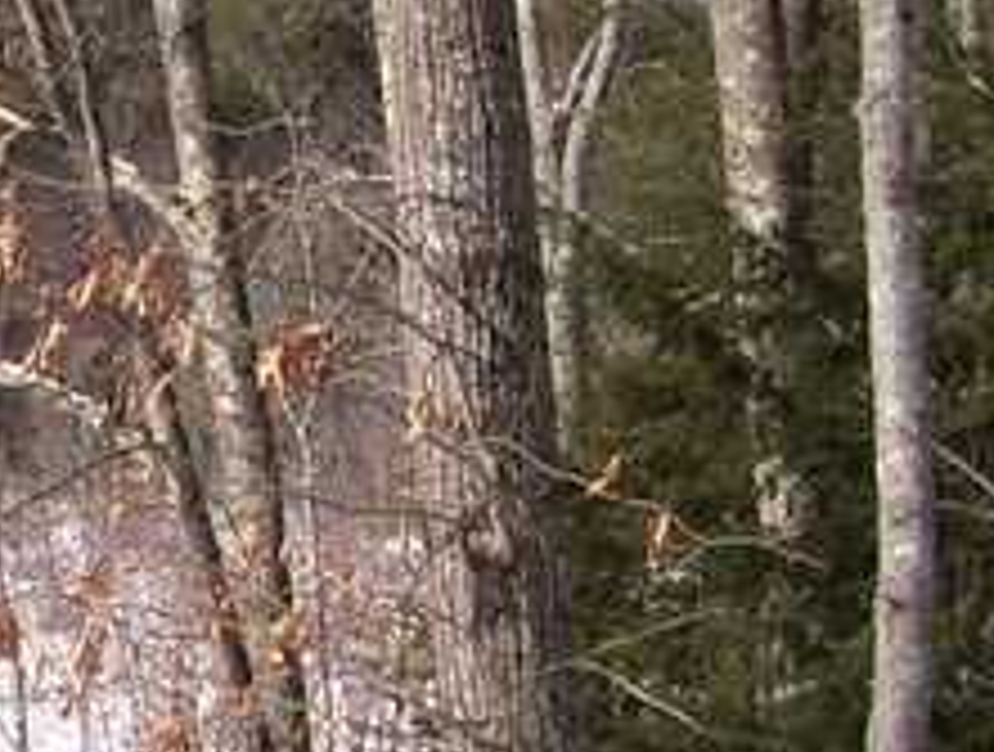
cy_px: 356
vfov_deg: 9.0
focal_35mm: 166
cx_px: -517
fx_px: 4780
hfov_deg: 11.4
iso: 80
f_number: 4.8
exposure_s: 1/500
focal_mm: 6
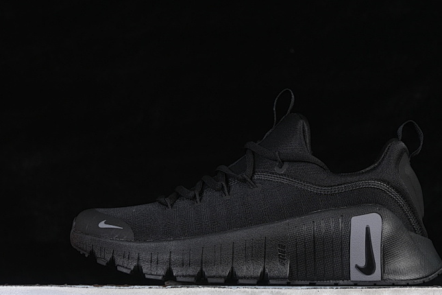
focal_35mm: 93
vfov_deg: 14.7
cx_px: 262
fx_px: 1142
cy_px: 171
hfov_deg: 21.9
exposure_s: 1/60
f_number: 6.3
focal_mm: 50
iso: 160
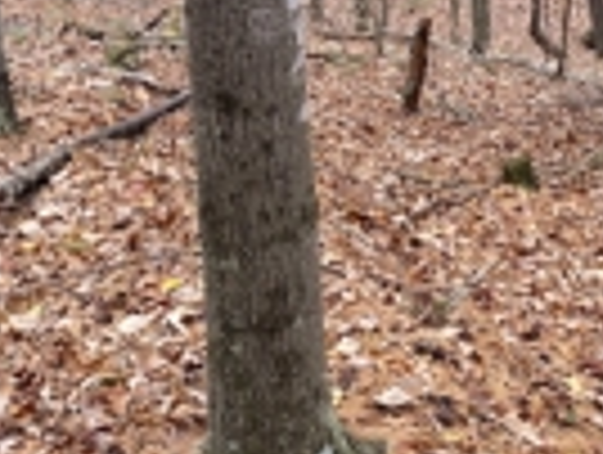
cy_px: -74
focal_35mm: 71
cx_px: 484
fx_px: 1239
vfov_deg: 19.7
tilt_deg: -14.8
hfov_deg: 26.8
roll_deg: +5.0
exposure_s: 1/122
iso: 50
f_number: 1.8
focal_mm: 4.25
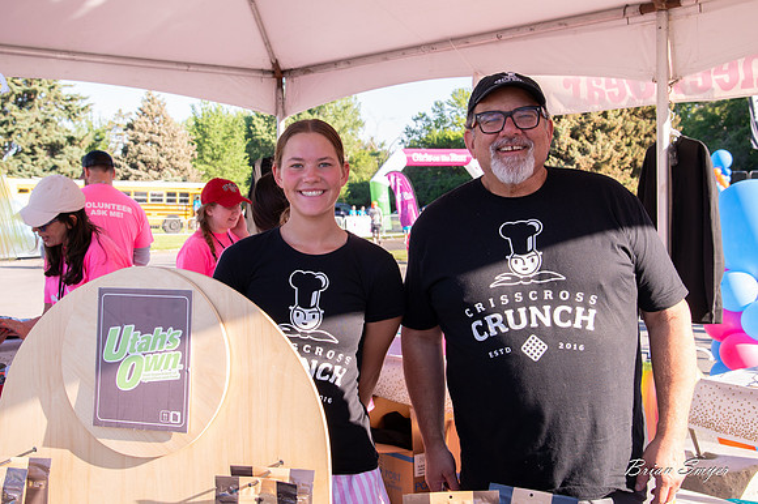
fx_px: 958
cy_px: 206
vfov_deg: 29.4
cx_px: 379
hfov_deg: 43.2
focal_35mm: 46
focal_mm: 38
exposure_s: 1/320
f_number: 7.1
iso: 500
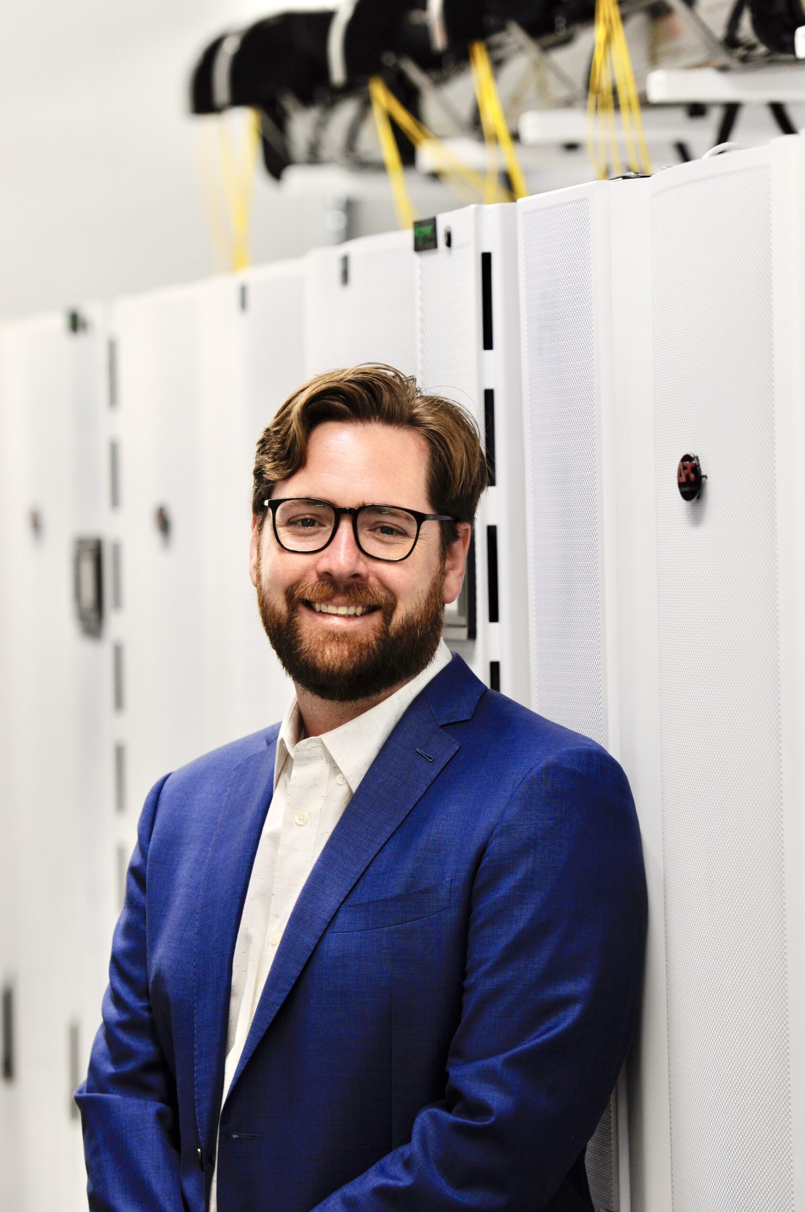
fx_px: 6558
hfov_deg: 7.0
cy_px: 606
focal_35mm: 195
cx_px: 402
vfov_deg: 10.6
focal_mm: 130
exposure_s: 1/125
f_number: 2.8
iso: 400
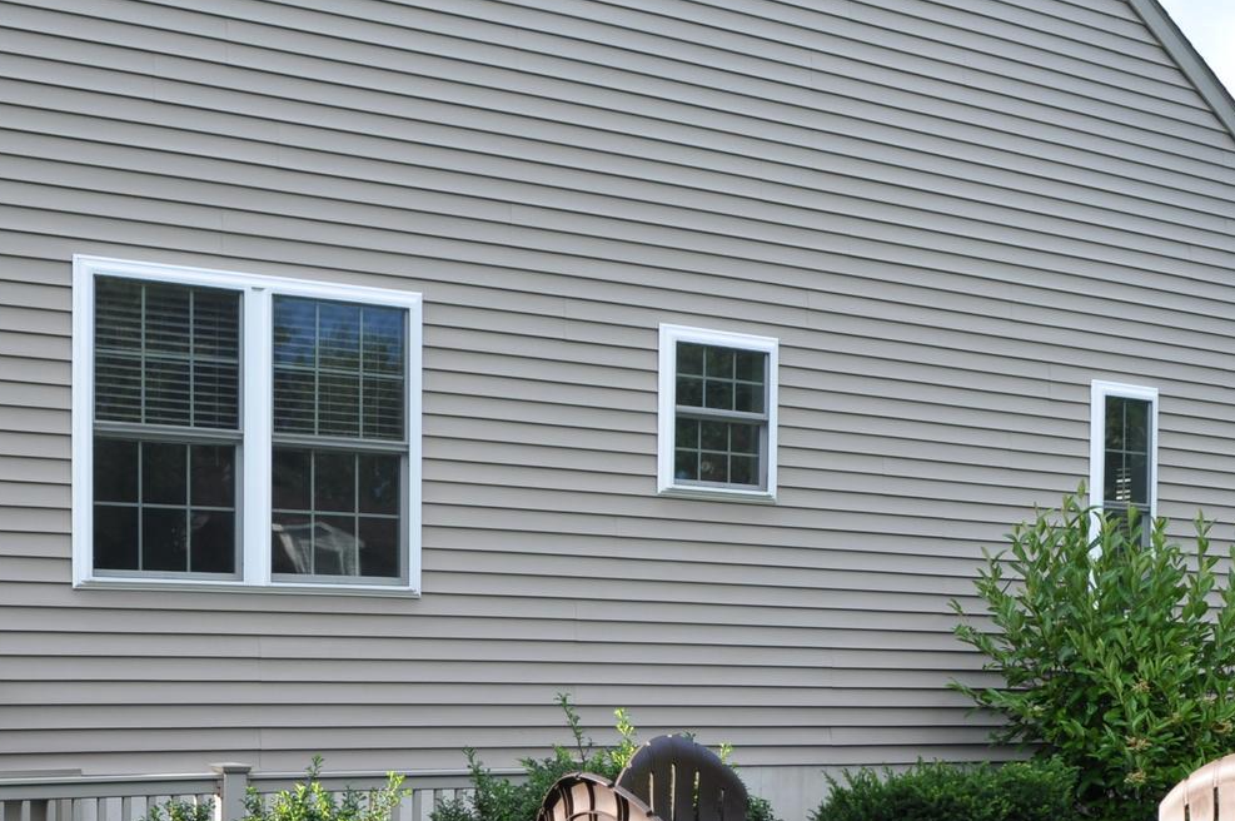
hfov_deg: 35.6
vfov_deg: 23.3
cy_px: 797
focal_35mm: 56
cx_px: 542
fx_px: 1919
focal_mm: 18
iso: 250
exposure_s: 1/100
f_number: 10
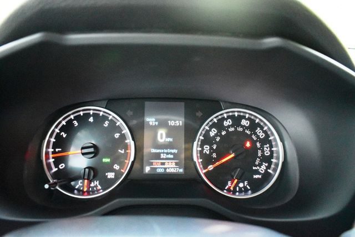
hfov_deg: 67.4
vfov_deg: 48.0
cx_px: 178
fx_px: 266
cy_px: 118
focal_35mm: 27
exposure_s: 1/125
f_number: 3.5
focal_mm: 18
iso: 5000
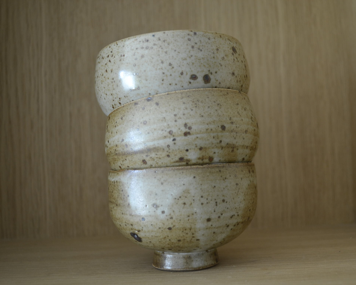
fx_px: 464
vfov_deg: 34.1
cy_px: 143
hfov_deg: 41.9
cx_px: 210
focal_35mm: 44
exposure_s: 1/60
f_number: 4.2
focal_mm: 26
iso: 500
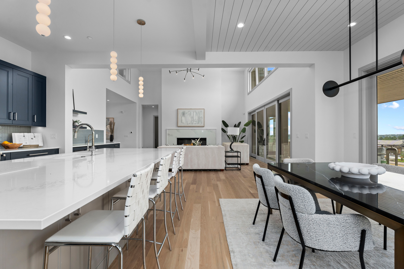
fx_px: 180
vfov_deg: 73.7
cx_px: 202
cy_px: 134
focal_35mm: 16
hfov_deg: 96.7
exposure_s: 1/40
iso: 640
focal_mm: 16
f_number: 7.1
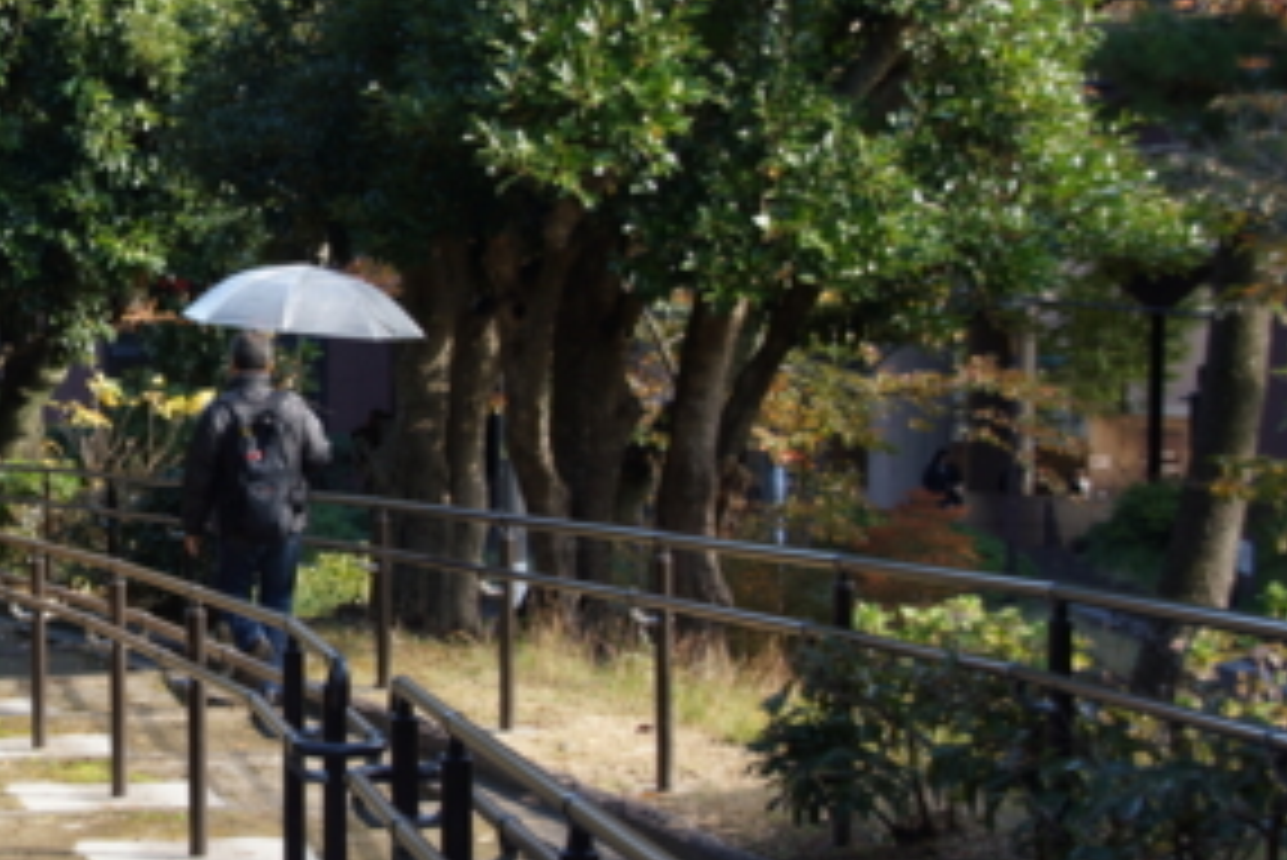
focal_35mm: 110
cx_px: -4
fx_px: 3936
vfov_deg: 12.5
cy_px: 351
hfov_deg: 18.1
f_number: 5.6
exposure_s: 1/80
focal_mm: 35
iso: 100
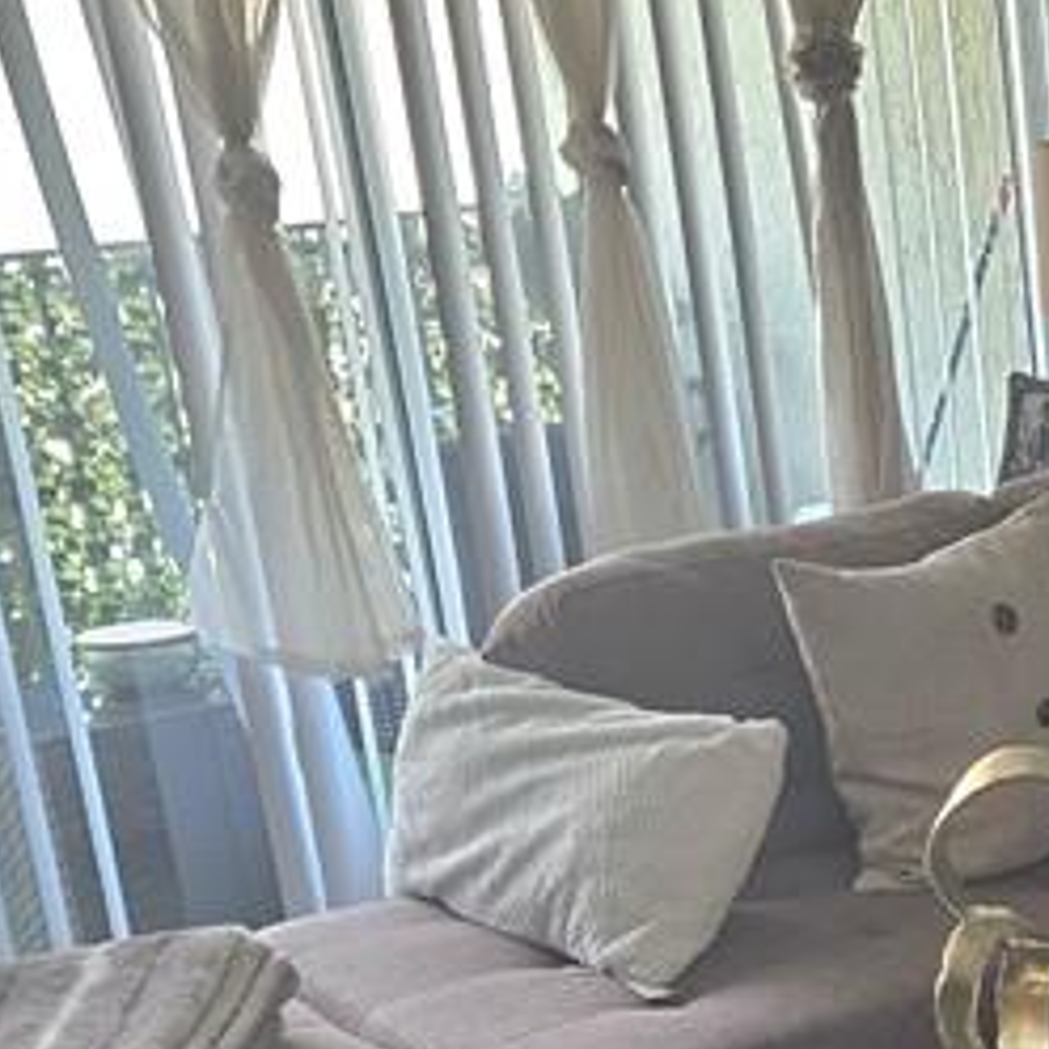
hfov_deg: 18.6
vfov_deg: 20.1
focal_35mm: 84
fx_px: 2880
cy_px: 1032
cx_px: 1510
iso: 250
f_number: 1.8
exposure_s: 1/120
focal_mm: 5.4
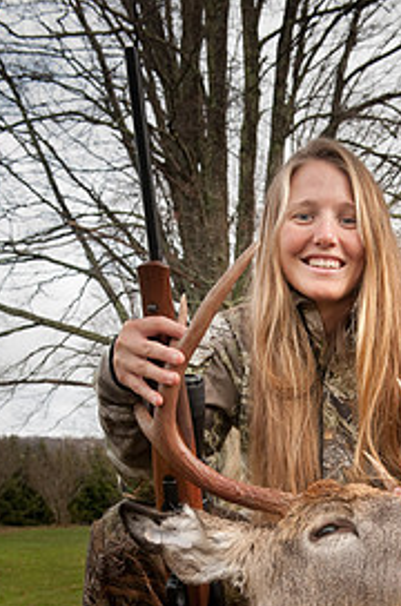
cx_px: 302
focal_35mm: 58
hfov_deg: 23.0
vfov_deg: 33.6
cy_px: 481
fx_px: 974
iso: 400
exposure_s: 1/60
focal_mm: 35
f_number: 8
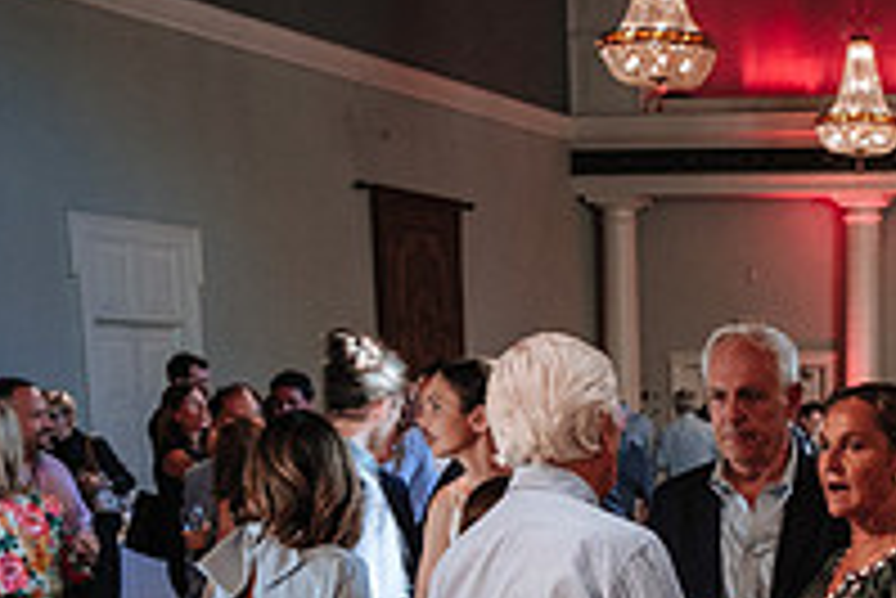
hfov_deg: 22.9
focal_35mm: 84
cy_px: 879
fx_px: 2092
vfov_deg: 15.2
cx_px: 969
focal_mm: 16.6
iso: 800
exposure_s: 1/60
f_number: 5
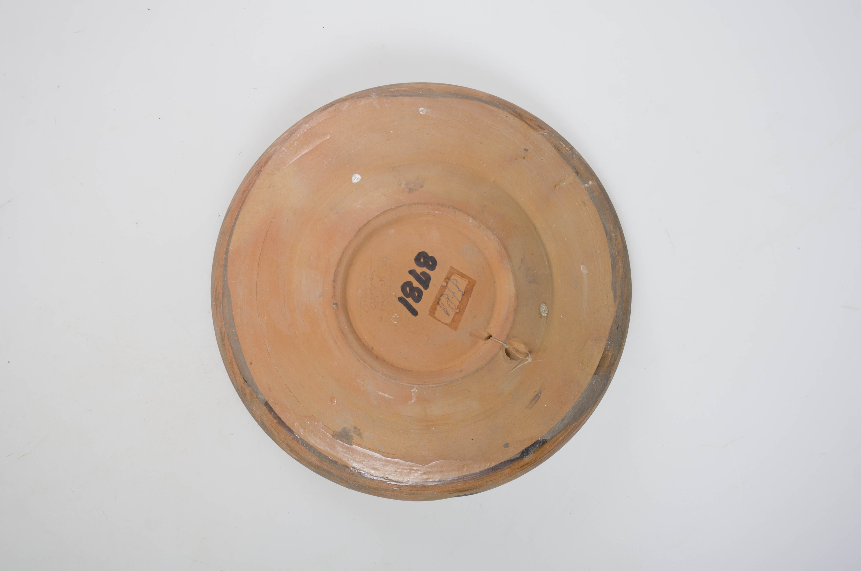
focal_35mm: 68
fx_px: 1611
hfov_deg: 29.9
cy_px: 286
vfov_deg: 20.1
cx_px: 430
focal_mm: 45
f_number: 7.1
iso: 100
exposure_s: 1/160
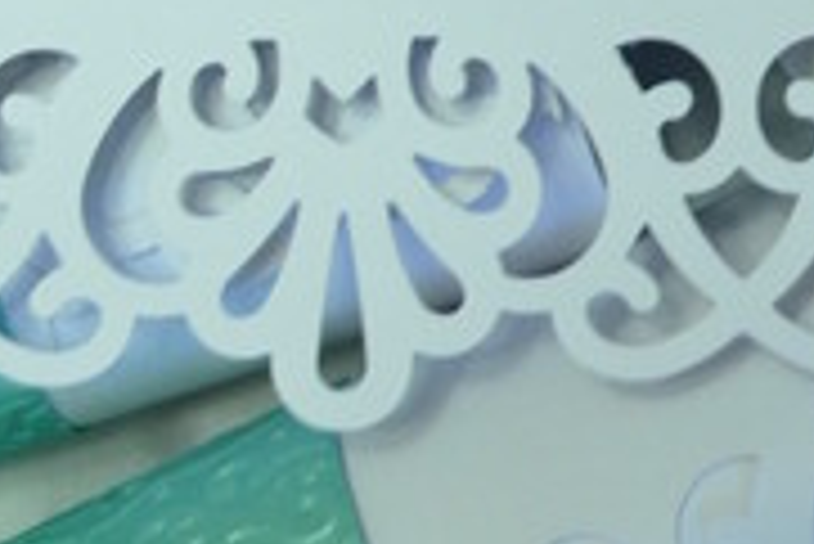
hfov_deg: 11.2
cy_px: -877
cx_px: 551
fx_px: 4141
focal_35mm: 183
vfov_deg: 7.0
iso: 1600
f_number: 4.8
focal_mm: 32
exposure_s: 1/13
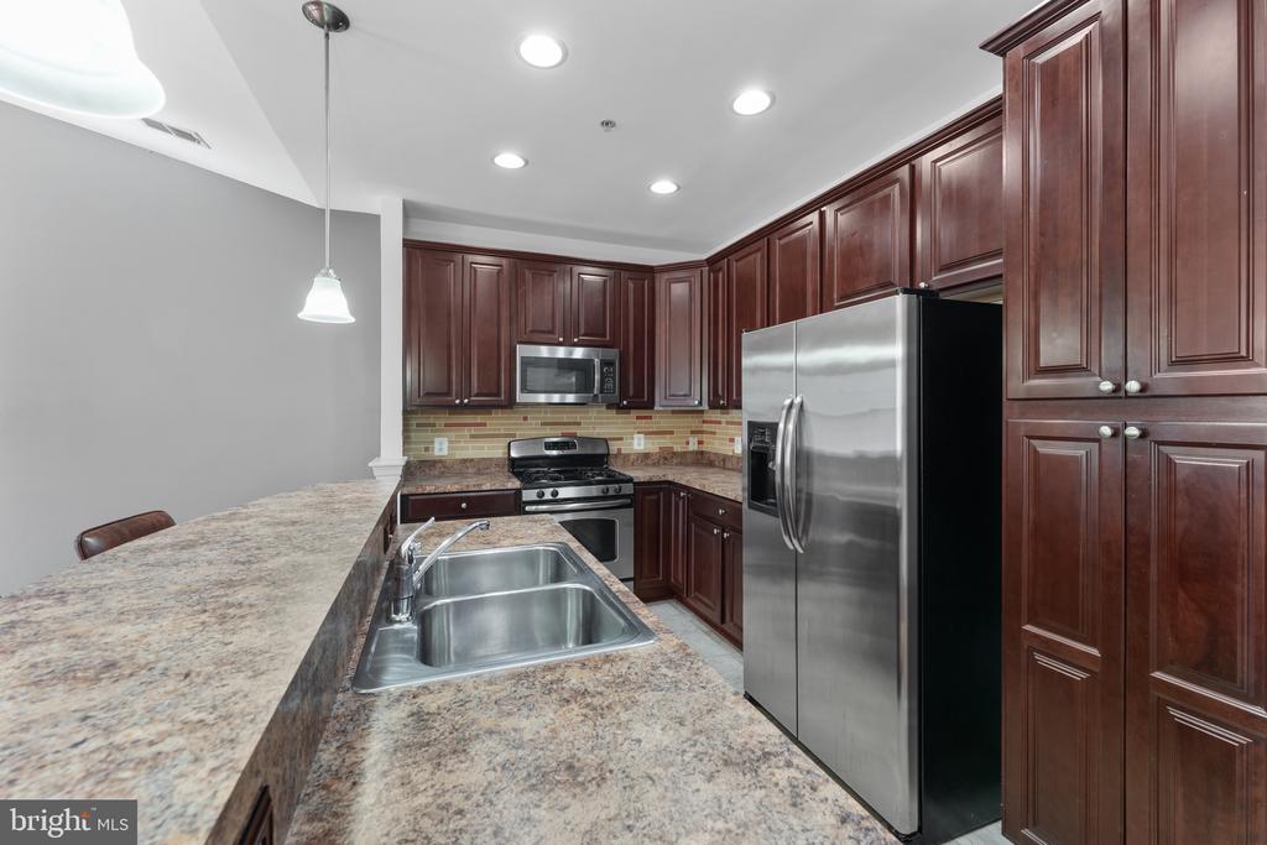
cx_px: 634
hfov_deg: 104.2
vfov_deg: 81.2
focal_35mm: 14
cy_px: 422
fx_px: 493
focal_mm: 14
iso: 100
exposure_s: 1/3
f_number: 8
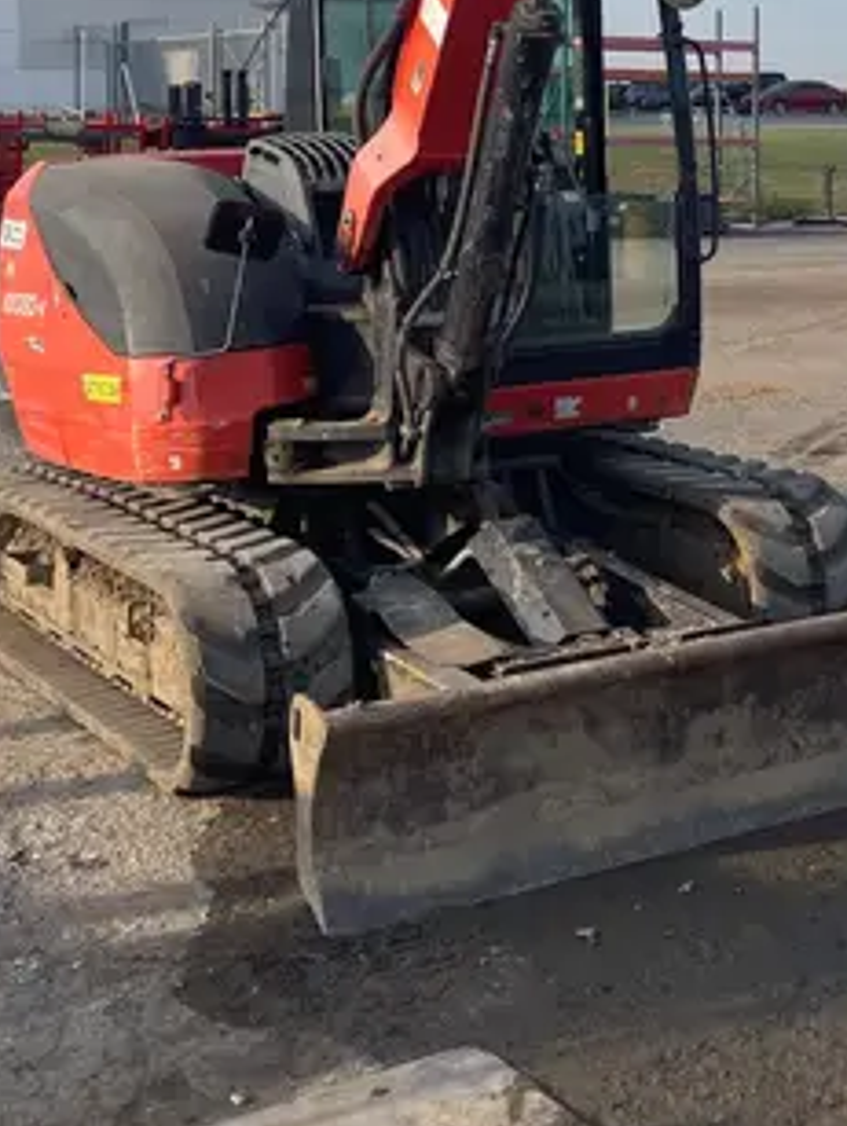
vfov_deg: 29.8
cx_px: 700
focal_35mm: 62
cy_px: 112
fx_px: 2019
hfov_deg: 23.3
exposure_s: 1/1742
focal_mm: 4.2
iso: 32
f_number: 1.6
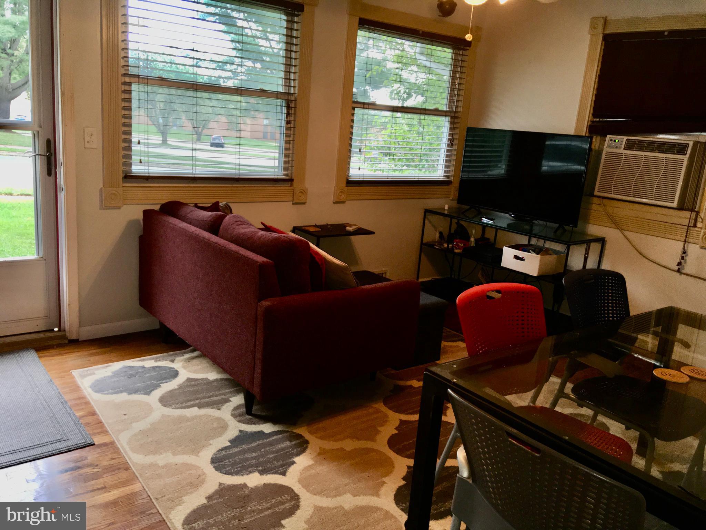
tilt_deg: -16.0
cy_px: 265
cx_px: 353
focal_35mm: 29
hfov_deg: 61.7
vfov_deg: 48.2
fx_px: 591
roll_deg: -4.6
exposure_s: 1/30
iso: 50
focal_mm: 4.15
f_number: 2.2
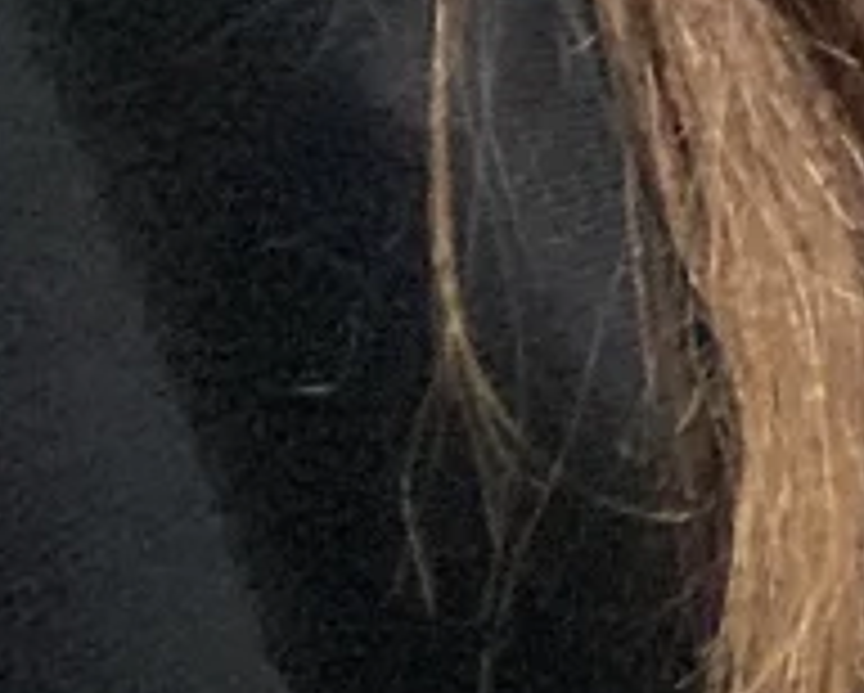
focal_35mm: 168
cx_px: 2889
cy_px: -122
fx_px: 4300
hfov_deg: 8.7
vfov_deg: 9.1
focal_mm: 2.71
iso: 320
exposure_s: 1/60
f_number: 2.2
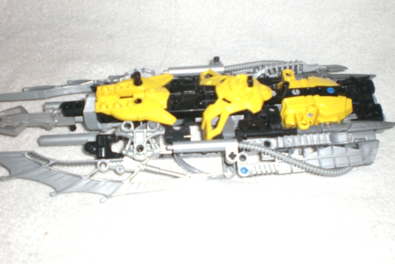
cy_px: 131
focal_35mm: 40
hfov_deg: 48.4
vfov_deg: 33.4
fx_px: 439
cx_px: 196
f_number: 3.1
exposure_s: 1/60
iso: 200
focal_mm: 6.3
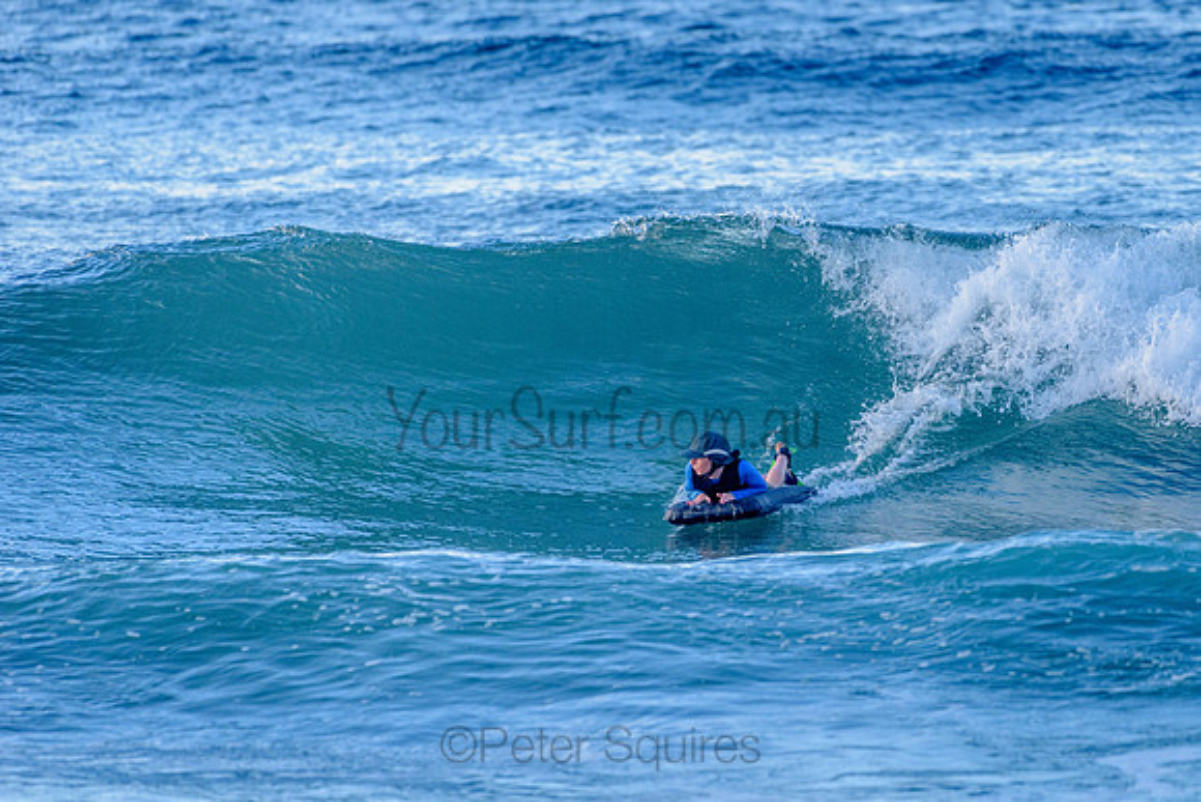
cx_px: 736
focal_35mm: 613
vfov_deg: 2.2
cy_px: 432
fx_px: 20453
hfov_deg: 3.4
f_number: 5.6
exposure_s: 1/1250
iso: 640
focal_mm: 500
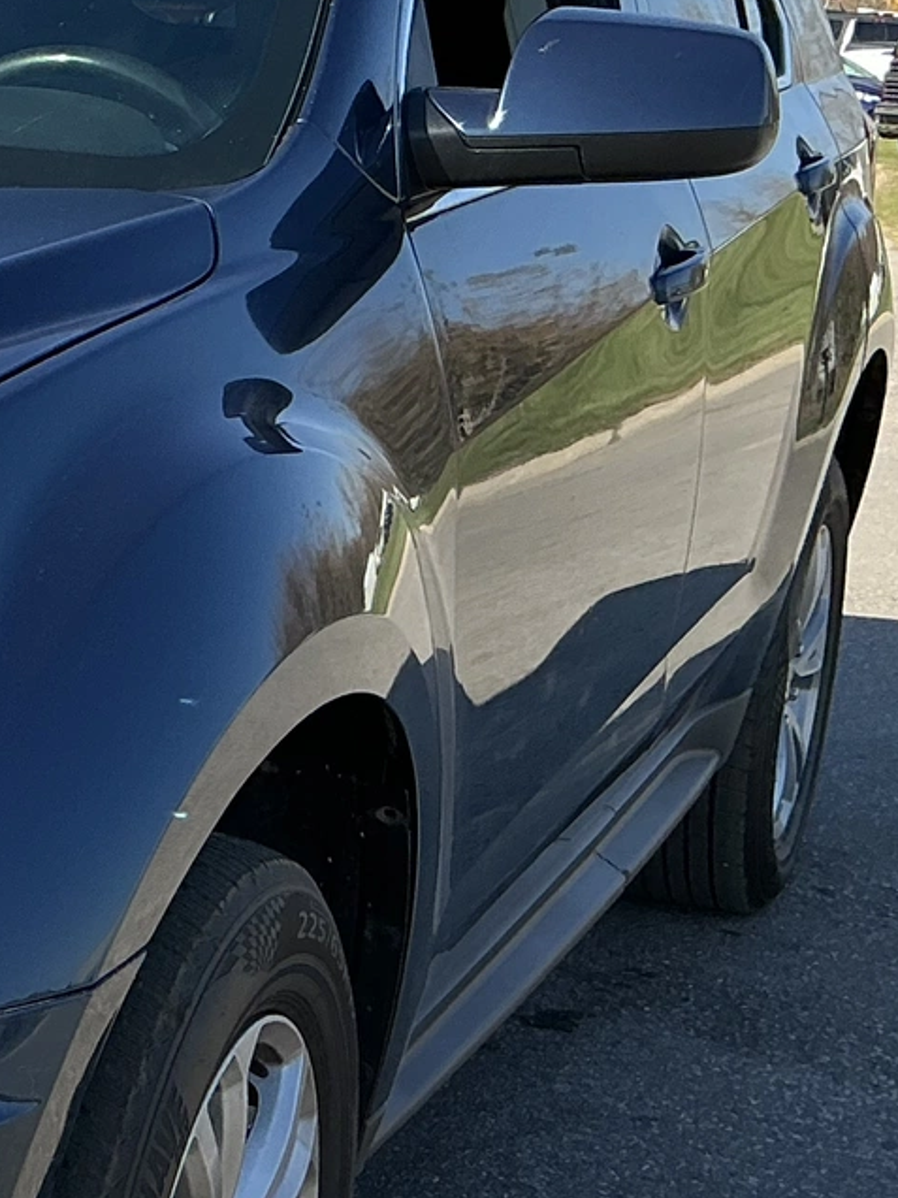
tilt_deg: -13.2
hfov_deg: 15.2
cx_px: -553
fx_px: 3044
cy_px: 737
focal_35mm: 88
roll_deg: -2.7
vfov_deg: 22.2
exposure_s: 1/962
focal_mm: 3
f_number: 1.8
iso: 25
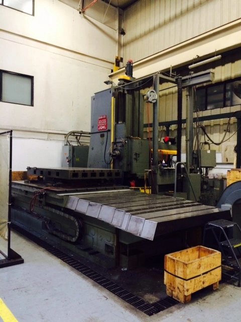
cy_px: 161
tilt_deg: -0.5
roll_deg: +0.5
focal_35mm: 29
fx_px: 269
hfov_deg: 48.2
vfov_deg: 61.7
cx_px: 120
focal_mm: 4.15
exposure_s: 1/30
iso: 200
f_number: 2.2
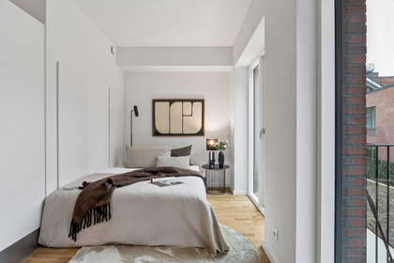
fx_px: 207
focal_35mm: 19
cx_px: 197
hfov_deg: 87.2
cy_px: 132
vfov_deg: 64.8
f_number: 5.6
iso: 400
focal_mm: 12.6
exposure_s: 1/10
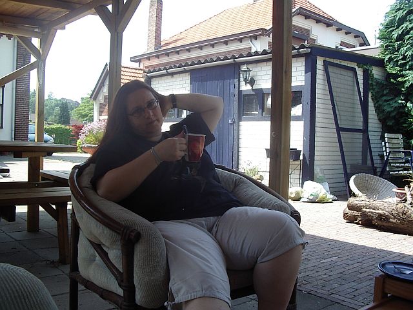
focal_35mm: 38
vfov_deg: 37.7
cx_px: 206
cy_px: 155
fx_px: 453
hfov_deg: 49.0
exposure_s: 1/100
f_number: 4.8
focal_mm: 5.8
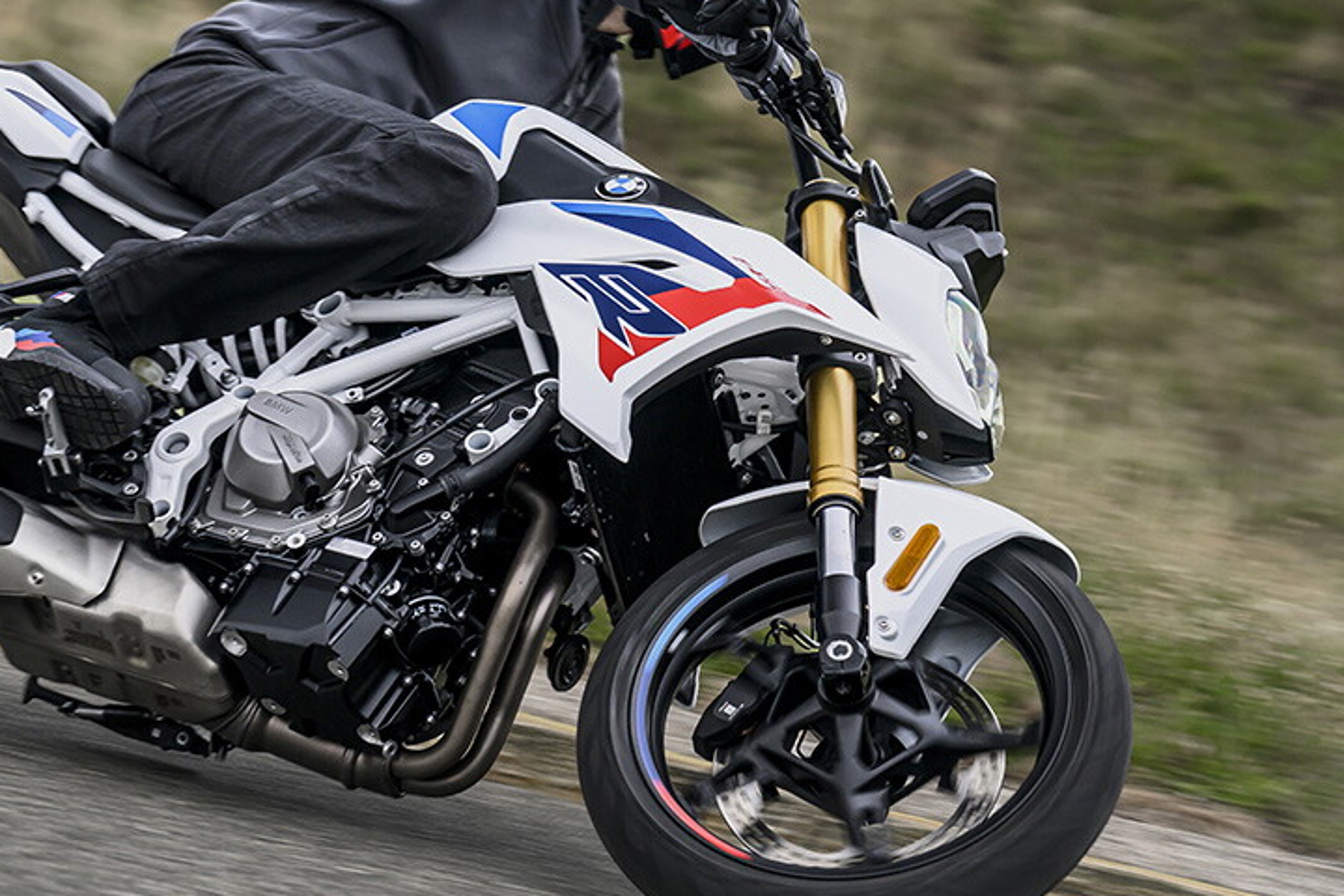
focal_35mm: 130
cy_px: 304
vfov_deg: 10.5
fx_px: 4853
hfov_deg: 15.7
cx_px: 334
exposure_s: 1/320
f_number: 5
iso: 320
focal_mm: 78
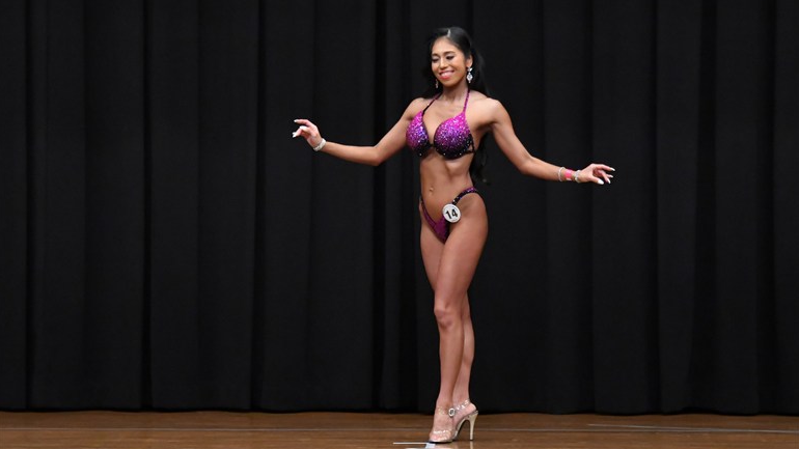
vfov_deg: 5.1
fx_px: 5021
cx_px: 399
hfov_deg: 9.1
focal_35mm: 237
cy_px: 251
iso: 6400
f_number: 5.6
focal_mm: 150
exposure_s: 1/400
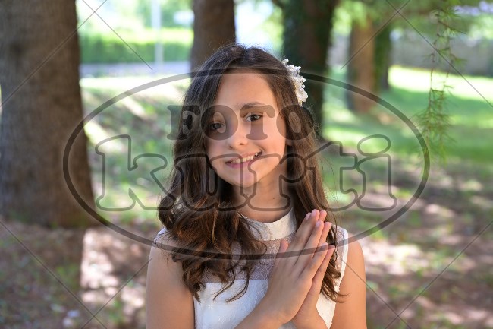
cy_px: 164
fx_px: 1150
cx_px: 246
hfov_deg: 24.2
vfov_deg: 16.3
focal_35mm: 84
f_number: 5.6
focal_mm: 84
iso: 640
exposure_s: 1/160
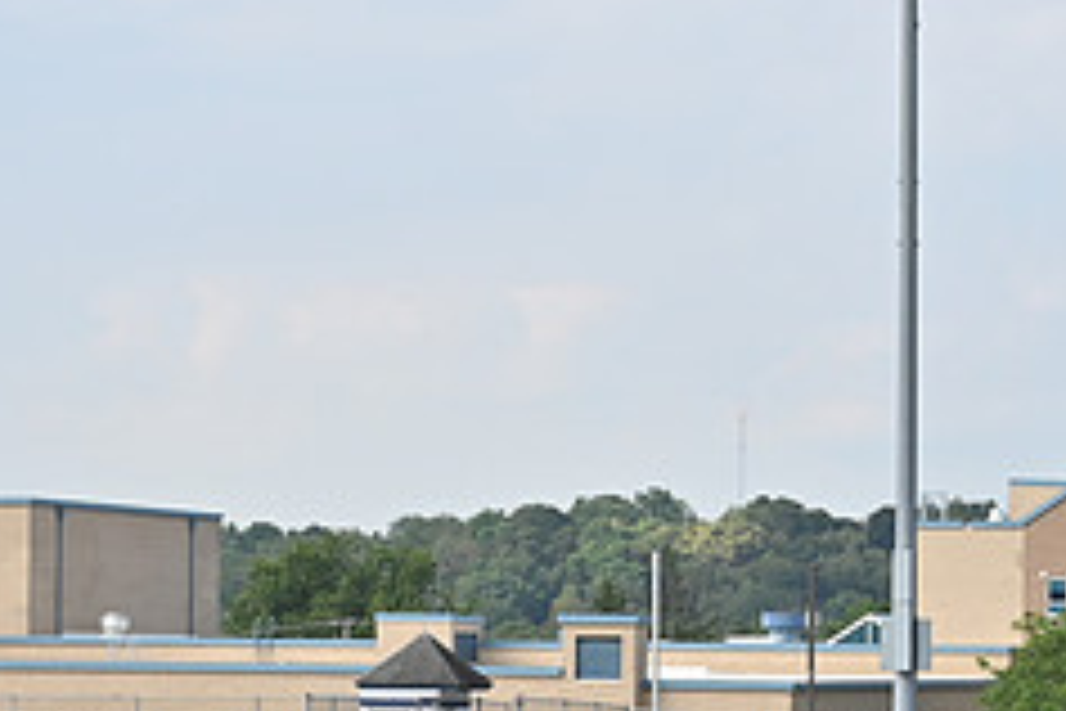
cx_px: 468
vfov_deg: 9.3
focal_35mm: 147
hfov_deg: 14.0
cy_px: 533
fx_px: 4352
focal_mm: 40
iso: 100
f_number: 4
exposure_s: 1/800
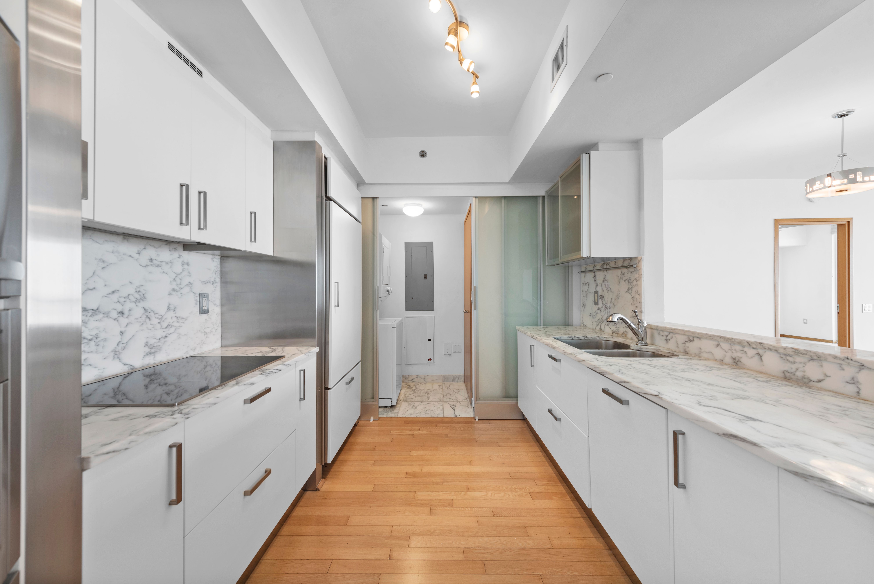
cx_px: 437
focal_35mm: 14
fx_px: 340
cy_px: 292
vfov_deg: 81.3
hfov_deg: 104.2
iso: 100
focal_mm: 14
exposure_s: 1/5
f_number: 8
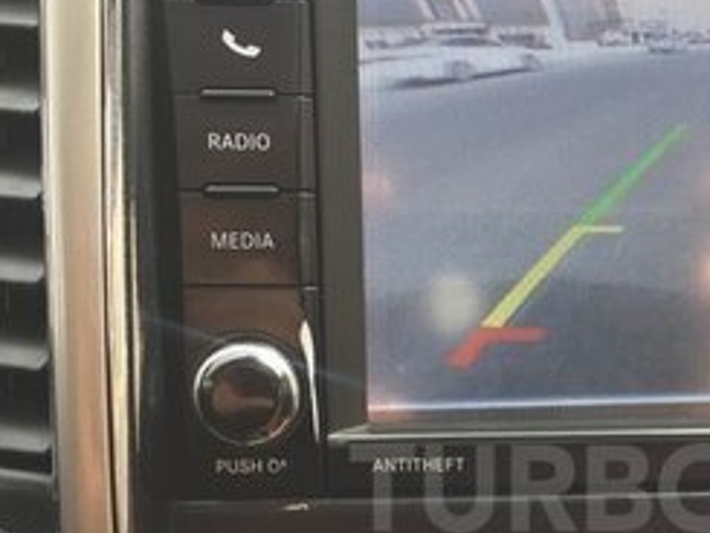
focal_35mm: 78
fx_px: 1601
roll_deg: -2.8
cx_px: 646
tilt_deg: -32.2
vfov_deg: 18.6
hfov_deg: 24.3
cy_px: 488
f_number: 2.2
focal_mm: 4.15
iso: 40
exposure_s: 1/100
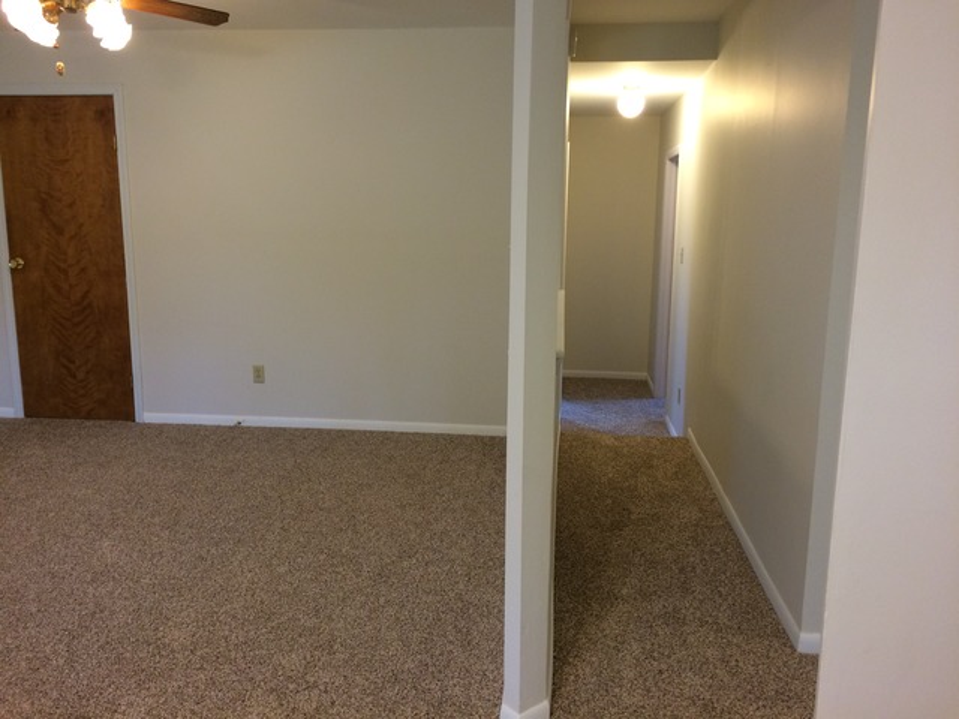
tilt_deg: -14.0
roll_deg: -0.9
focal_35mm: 29
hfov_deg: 61.7
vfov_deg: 48.2
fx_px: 803
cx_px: 480
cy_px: 360
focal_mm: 4.15
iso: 125
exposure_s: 1/30
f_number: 2.2
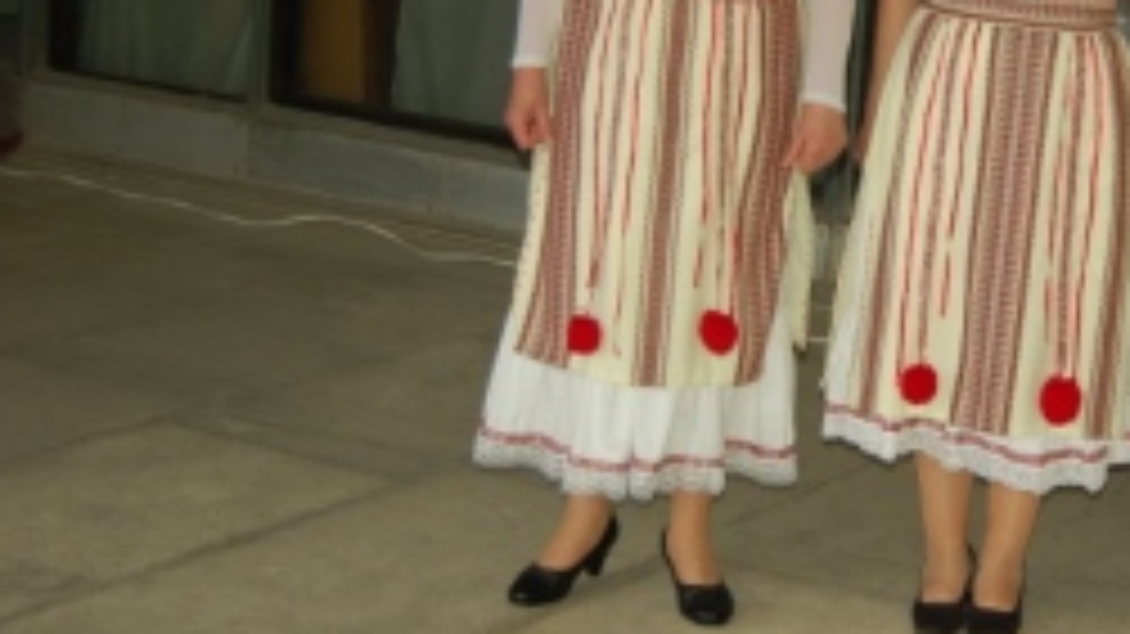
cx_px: 990
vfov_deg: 14.2
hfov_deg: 24.7
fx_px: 2516
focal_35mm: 84
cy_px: 27
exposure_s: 1/500
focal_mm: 30
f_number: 4.2
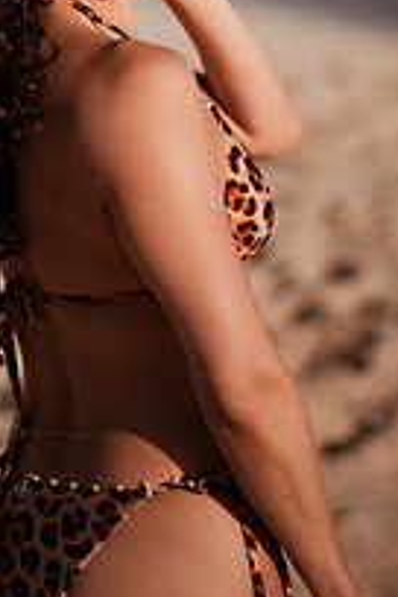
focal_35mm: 128
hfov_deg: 10.7
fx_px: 2123
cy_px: -41
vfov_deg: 15.6
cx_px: 155
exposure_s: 1/8000
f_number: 1.6
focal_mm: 58
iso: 50
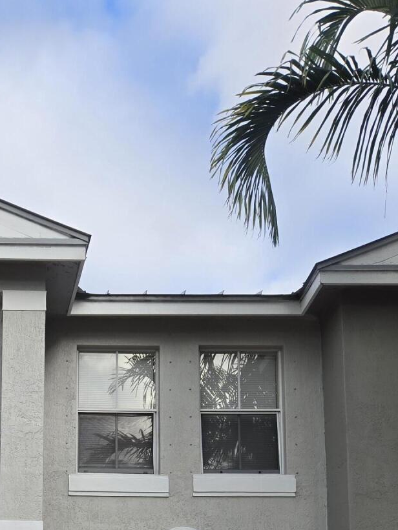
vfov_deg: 29.8
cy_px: 624
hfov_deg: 24.9
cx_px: 3
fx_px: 858
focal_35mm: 56
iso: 25
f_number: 1.8
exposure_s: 1/512
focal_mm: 5.4
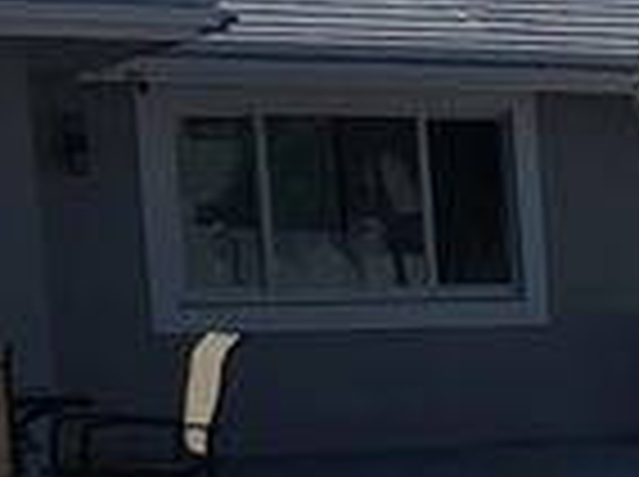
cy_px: 238
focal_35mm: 117
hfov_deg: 14.8
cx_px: 1143
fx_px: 2156
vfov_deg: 12.6
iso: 40
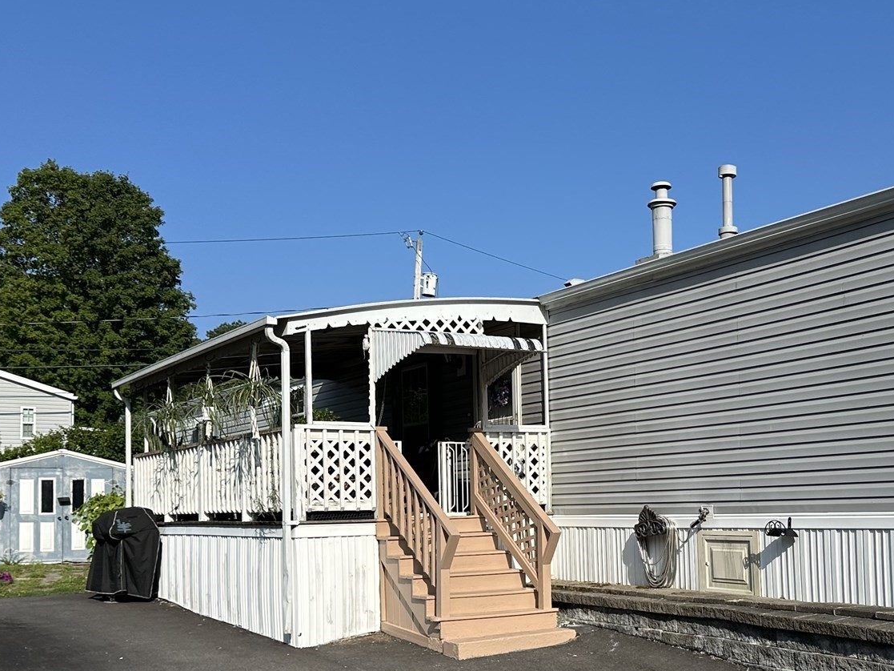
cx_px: 603
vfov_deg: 32.5
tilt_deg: +1.7
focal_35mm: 44
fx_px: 1136
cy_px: 472
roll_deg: +1.1
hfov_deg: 42.3
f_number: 1.78
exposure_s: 1/6623
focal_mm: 6.86
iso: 80
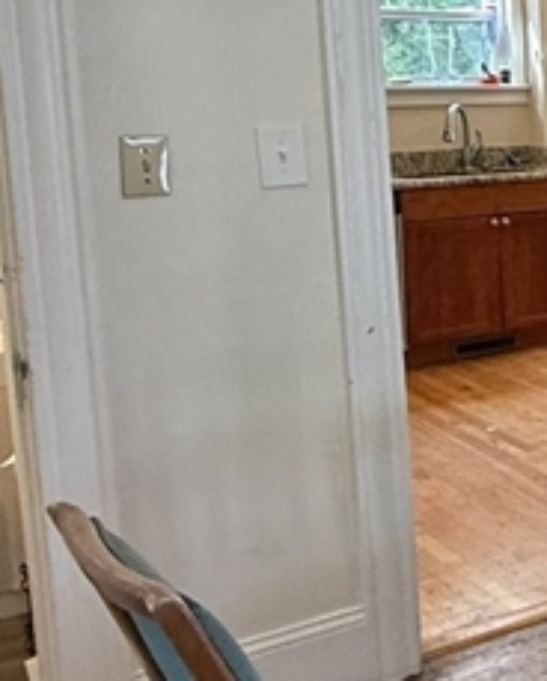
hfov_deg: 18.4
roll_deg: +0.7
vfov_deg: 30.7
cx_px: 1035
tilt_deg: -6.3
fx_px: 1231
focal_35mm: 61
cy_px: 220
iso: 250
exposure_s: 1/120
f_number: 2.2
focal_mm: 2.22
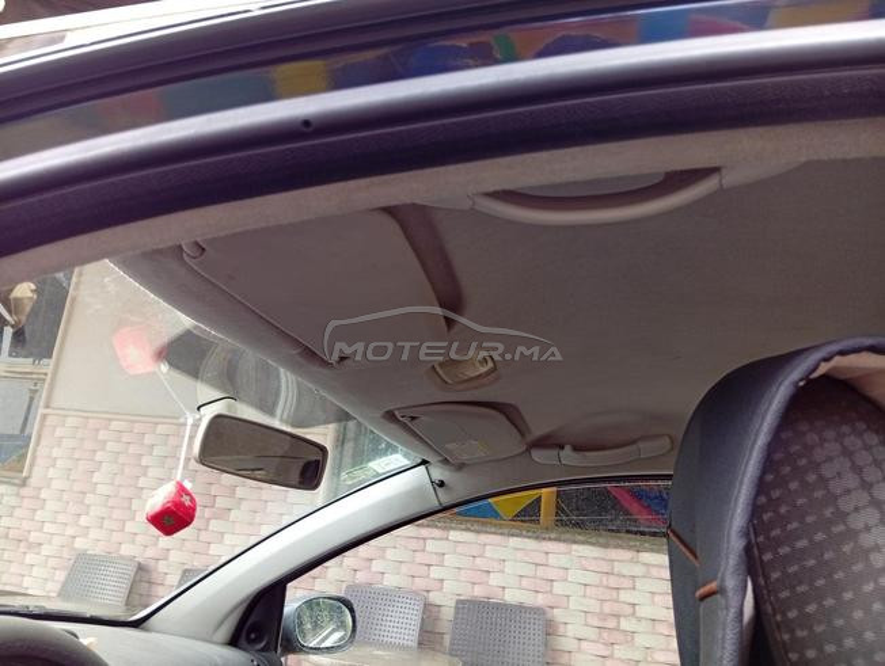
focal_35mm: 27
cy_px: 333
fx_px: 691
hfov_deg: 65.2
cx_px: 442
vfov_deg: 51.5
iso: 86
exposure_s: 1/50
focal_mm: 3.84
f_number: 1.8
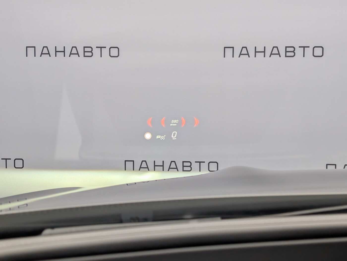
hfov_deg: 38.9
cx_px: 174
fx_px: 492
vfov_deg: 29.7
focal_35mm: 49
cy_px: 130
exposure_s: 1/442
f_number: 1.68
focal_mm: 6.9
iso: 179
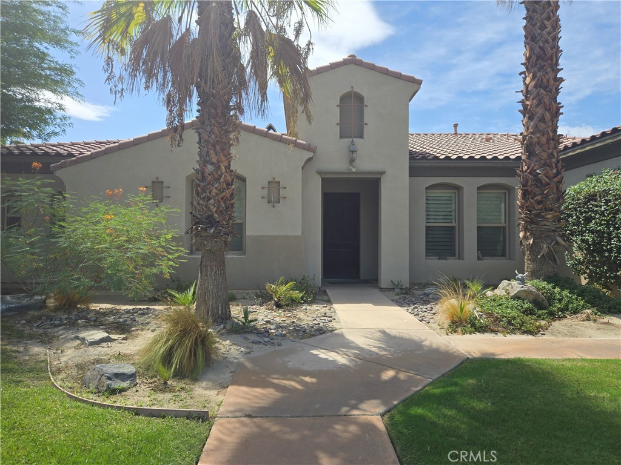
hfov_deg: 73.9
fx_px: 413
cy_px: 232
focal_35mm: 23
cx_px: 310
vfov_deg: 58.9
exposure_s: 1/1513
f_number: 1.8
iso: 25
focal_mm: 5.4
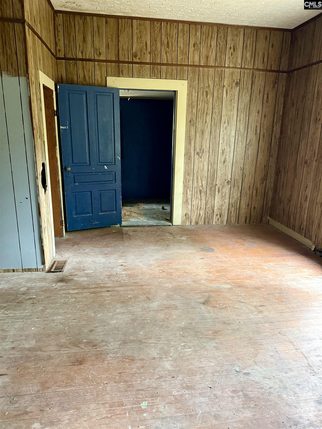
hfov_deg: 56.8
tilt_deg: -14.9
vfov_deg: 71.6
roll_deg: -1.3
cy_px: 214
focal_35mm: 24
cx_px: 161
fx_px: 298
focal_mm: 6.76
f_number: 1.78
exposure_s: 1/56
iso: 800
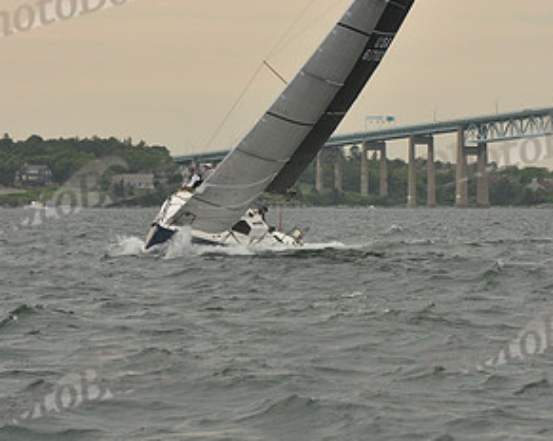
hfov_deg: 10.9
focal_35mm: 178
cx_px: 324
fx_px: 2909
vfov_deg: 8.6
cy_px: 70
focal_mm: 95
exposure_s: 1/500
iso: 250
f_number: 5.6
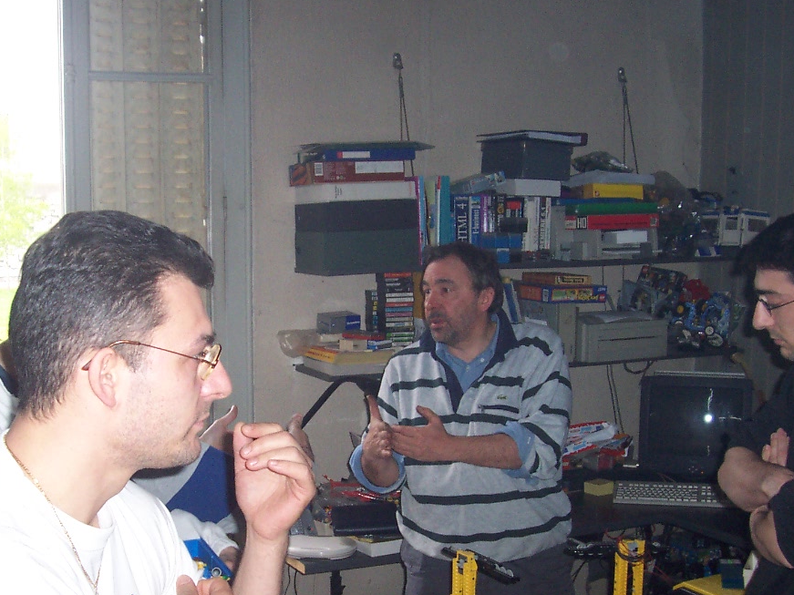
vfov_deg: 28.4
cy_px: 389
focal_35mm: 51
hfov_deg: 37.2
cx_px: 285
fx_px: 1170
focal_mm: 5.6
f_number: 2.8
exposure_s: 1/60
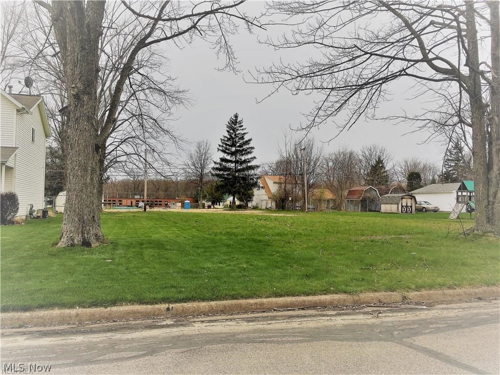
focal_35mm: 29
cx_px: 250
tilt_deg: +0.3
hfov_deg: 61.7
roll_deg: -1.2
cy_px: 188
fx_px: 419
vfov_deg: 48.2
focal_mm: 4.15
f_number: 2.2
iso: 25
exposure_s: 1/1923
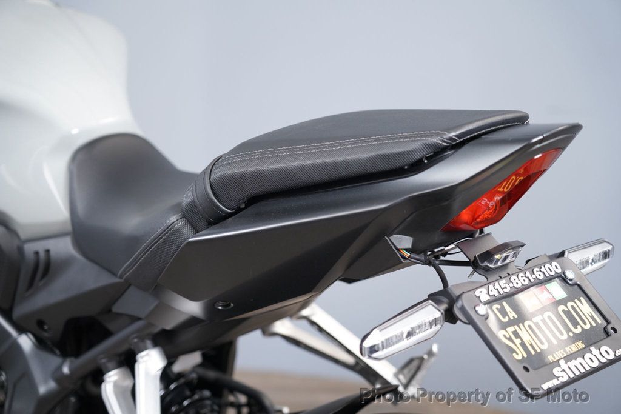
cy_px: 207
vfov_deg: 16.3
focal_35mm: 84
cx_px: 310
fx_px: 1449
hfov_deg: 24.2
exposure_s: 1/100
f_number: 4
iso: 1600
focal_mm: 84
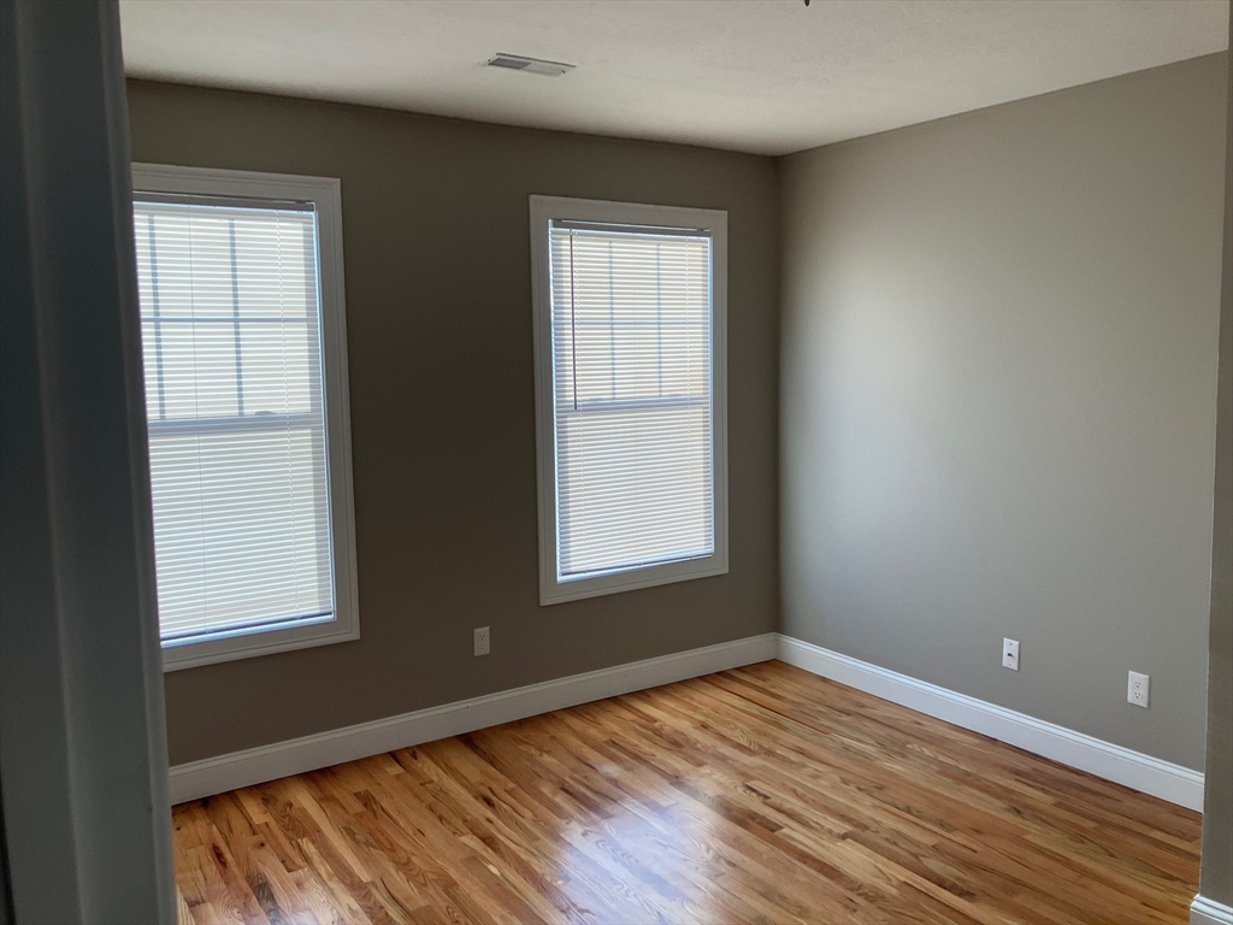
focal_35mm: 28
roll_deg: +1.0
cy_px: 462
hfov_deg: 63.4
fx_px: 997
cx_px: 616
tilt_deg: -5.0
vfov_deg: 49.7
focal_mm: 3.99
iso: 40
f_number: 1.8
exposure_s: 1/120
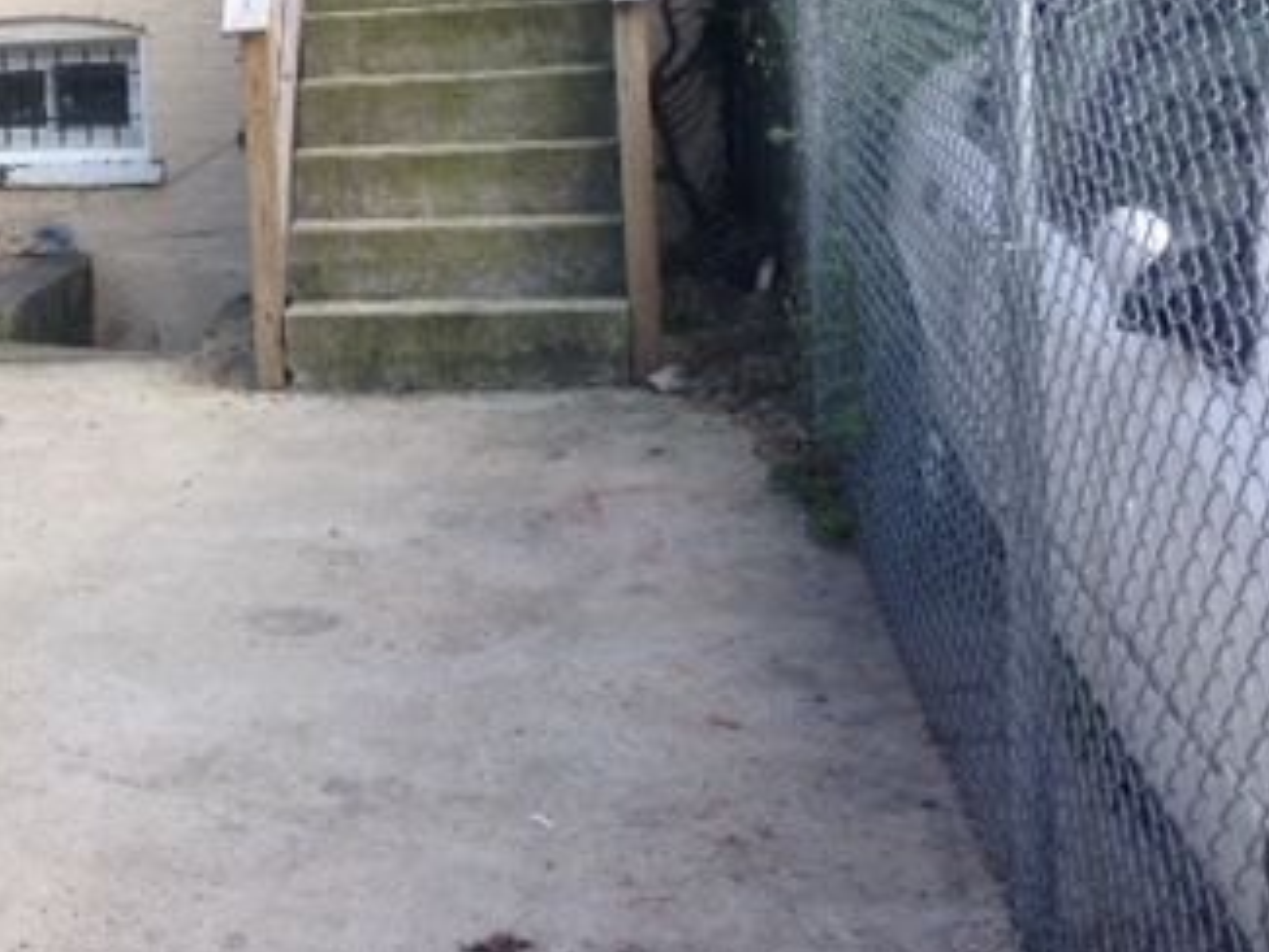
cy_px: 164
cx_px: 109
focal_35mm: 65
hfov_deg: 28.6
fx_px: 2384
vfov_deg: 22.2
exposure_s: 1/274
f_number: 2.4
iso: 50
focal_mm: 4.12
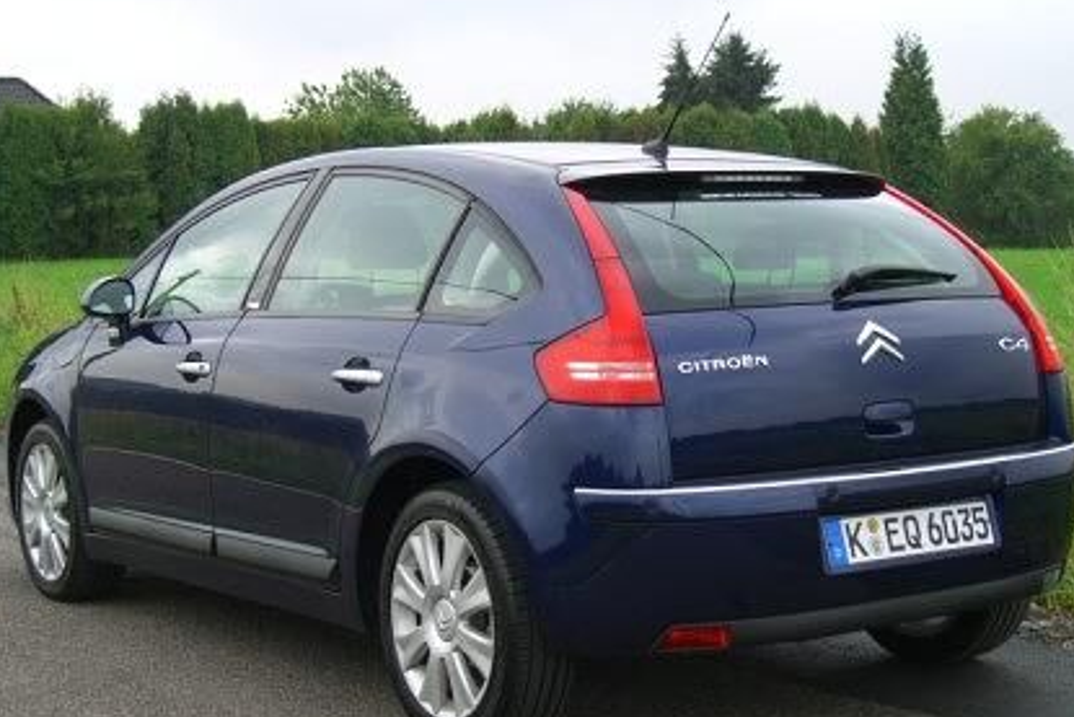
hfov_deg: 31.4
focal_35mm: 64
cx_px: 549
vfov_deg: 21.3
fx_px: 1910
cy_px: 352
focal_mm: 11.8
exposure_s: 1/250
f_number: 3.6
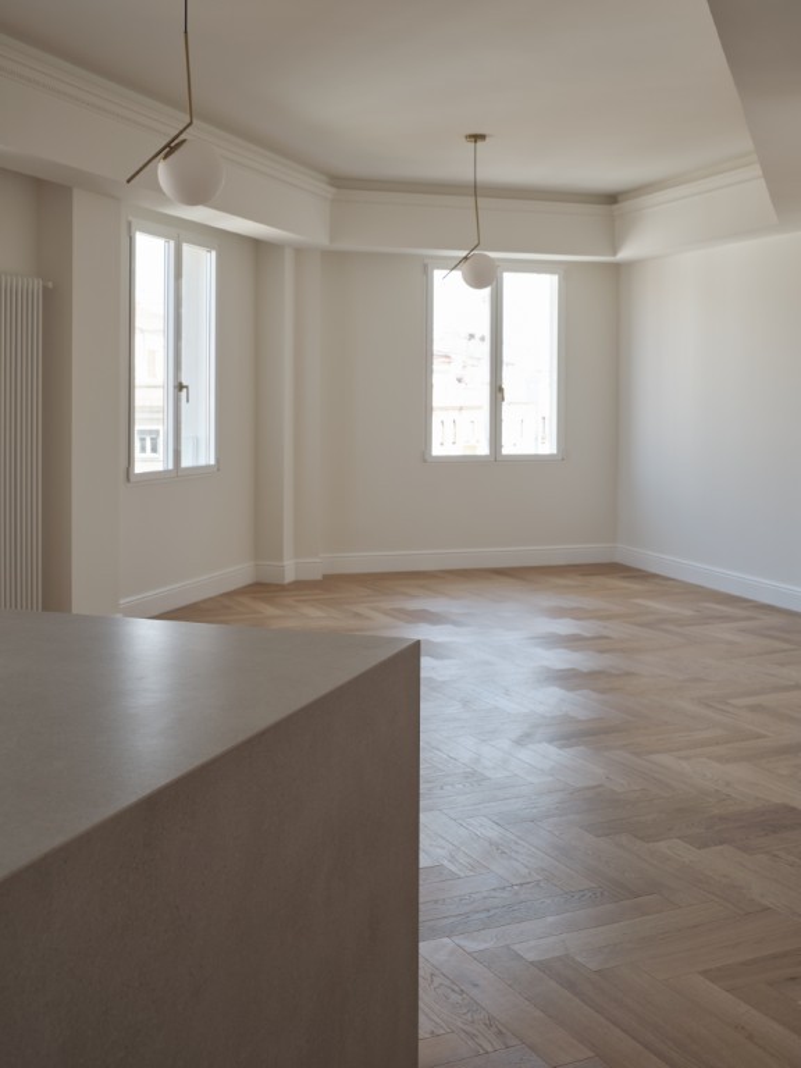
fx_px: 1234
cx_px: 400
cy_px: 534
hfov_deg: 36.0
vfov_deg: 46.8
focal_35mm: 40
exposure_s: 1/30
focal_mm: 50
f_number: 11
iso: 400
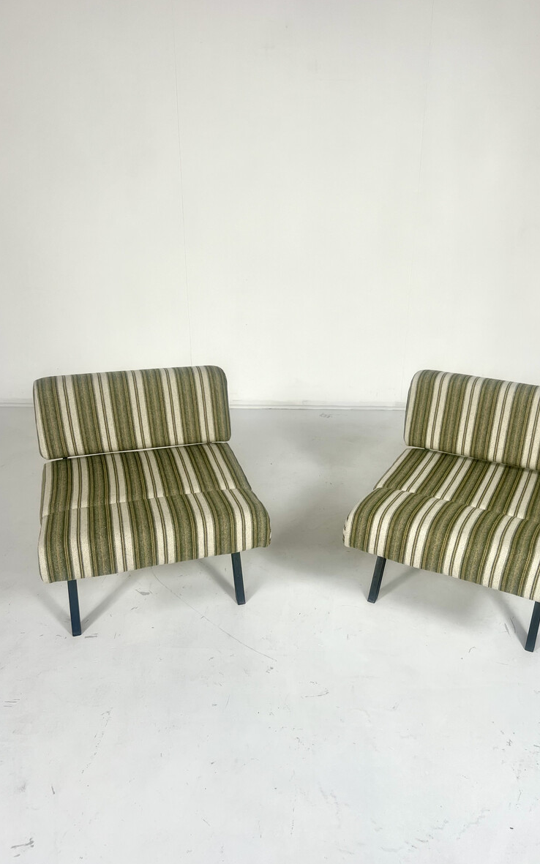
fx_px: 659
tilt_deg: -22.2
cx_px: 320
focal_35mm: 28
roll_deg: +0.7
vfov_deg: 66.5
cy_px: 429
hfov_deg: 44.3
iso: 40
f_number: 1.5
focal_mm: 5.7
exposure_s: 1/121
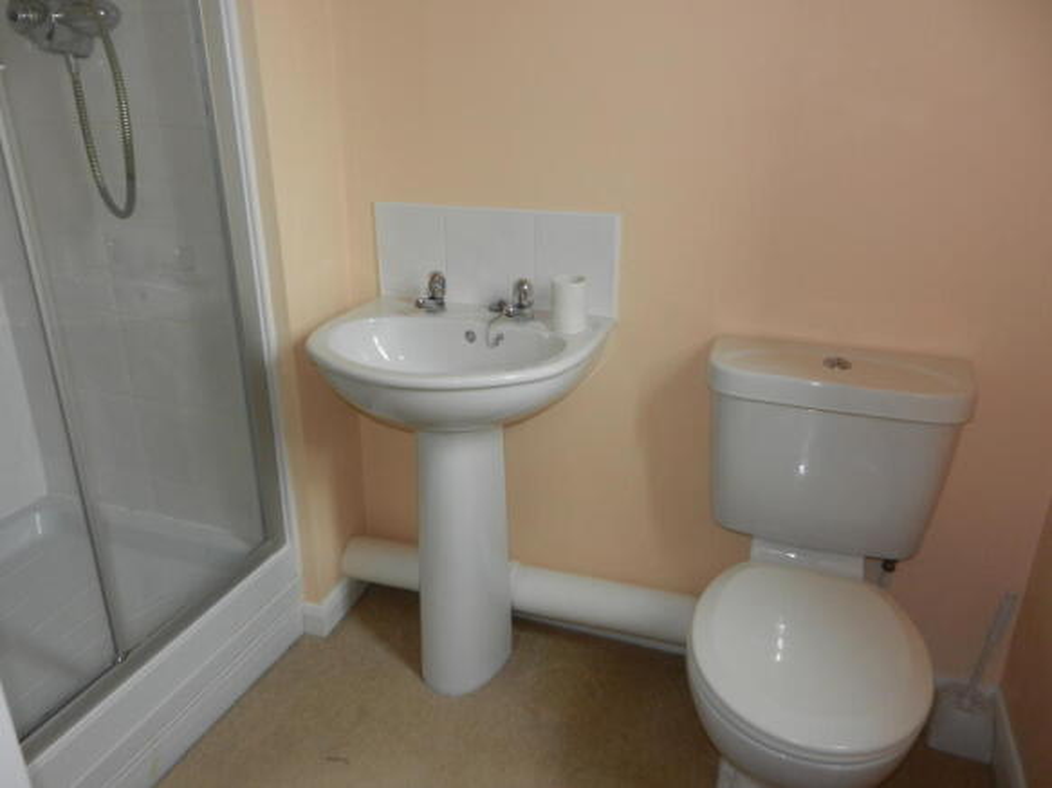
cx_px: 526
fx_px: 760
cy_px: 394
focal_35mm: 25
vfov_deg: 54.9
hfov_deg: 69.4
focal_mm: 4.5
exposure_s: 1/30
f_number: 3.5
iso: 200
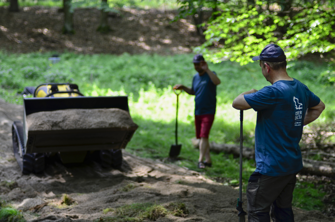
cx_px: 168
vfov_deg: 18.1
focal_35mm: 75
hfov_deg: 27.0
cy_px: 111
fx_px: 697
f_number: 1.8
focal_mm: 50
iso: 125
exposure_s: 1/320
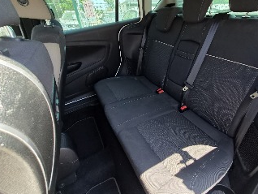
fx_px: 127
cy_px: 90
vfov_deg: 74.7
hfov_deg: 89.0
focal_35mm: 17
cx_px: 163
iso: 100
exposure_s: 1/274
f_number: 2.2
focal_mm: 2.2
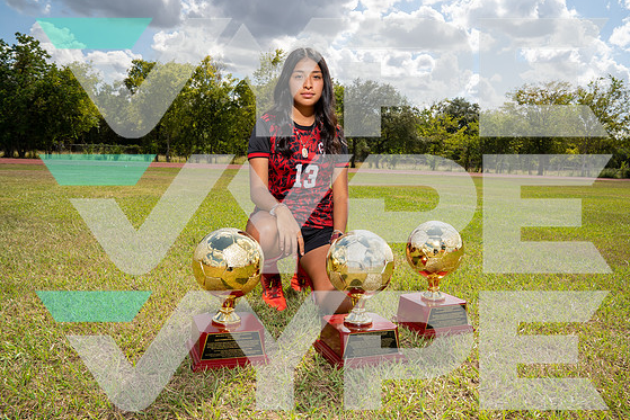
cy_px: 215
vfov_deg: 46.4
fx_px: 490
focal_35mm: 28
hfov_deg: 65.4
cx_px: 326
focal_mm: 27
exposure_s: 1/250
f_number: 8
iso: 100
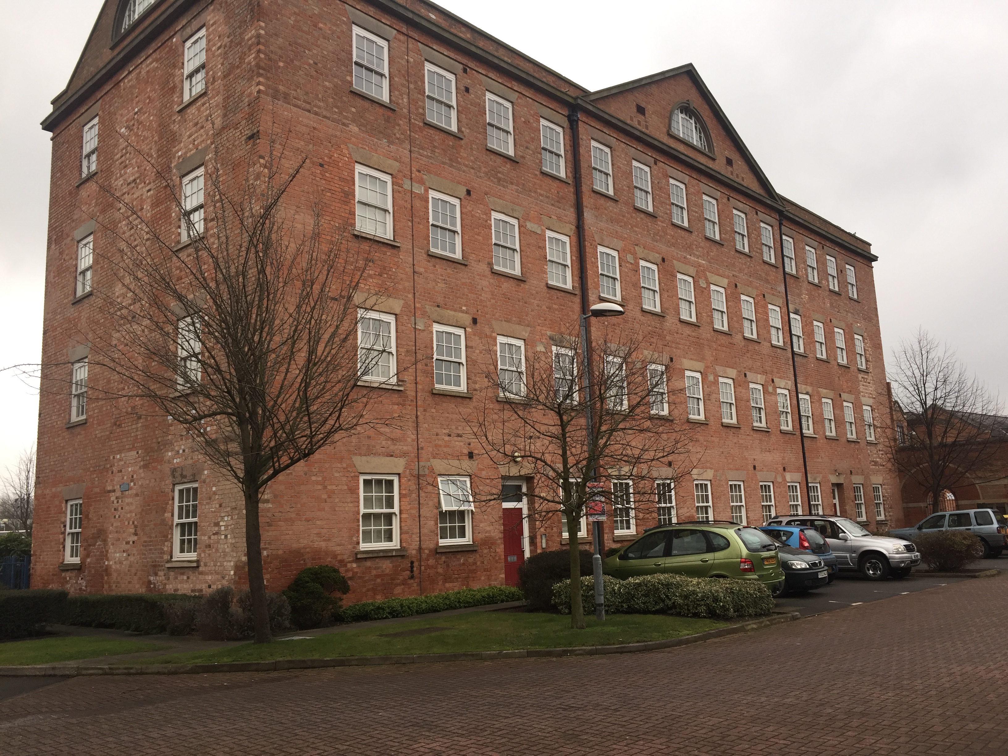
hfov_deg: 61.7
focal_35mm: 29
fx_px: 844
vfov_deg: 48.2
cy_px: 378
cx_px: 504
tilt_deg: +11.6
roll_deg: +3.0
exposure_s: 1/132
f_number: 2.2
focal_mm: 4.15
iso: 32
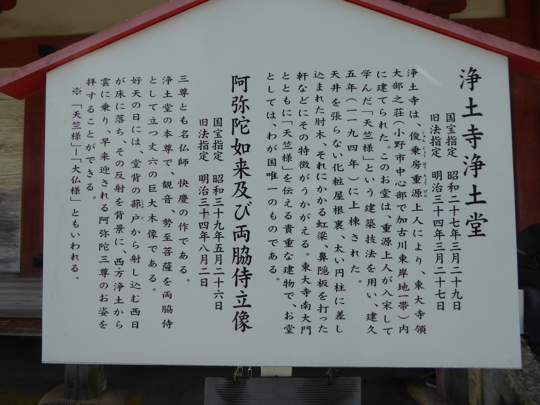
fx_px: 390
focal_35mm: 25
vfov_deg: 54.9
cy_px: 202
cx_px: 270
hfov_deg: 69.4
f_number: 3.3
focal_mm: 4.3
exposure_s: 1/800
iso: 100
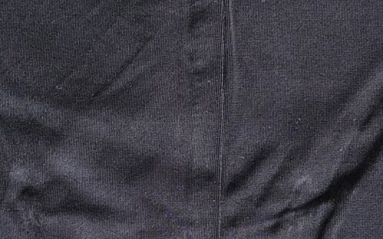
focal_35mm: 100
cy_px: 113
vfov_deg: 13.1
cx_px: 234
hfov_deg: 20.8
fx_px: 1044
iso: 500
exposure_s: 1/34
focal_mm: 6.3
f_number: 1.7
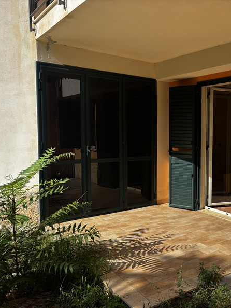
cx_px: 200
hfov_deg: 38.4
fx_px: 311
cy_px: 155
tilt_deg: -2.4
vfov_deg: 52.6
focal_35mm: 35
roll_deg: +0.3
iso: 50
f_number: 1.6
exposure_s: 1/2933
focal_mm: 5.96
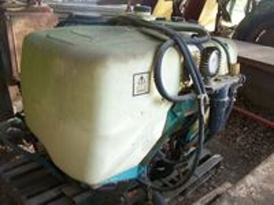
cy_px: 102
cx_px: 137
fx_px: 277
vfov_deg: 40.7
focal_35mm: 35
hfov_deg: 52.6
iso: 80
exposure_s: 1/45
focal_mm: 6
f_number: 2.8
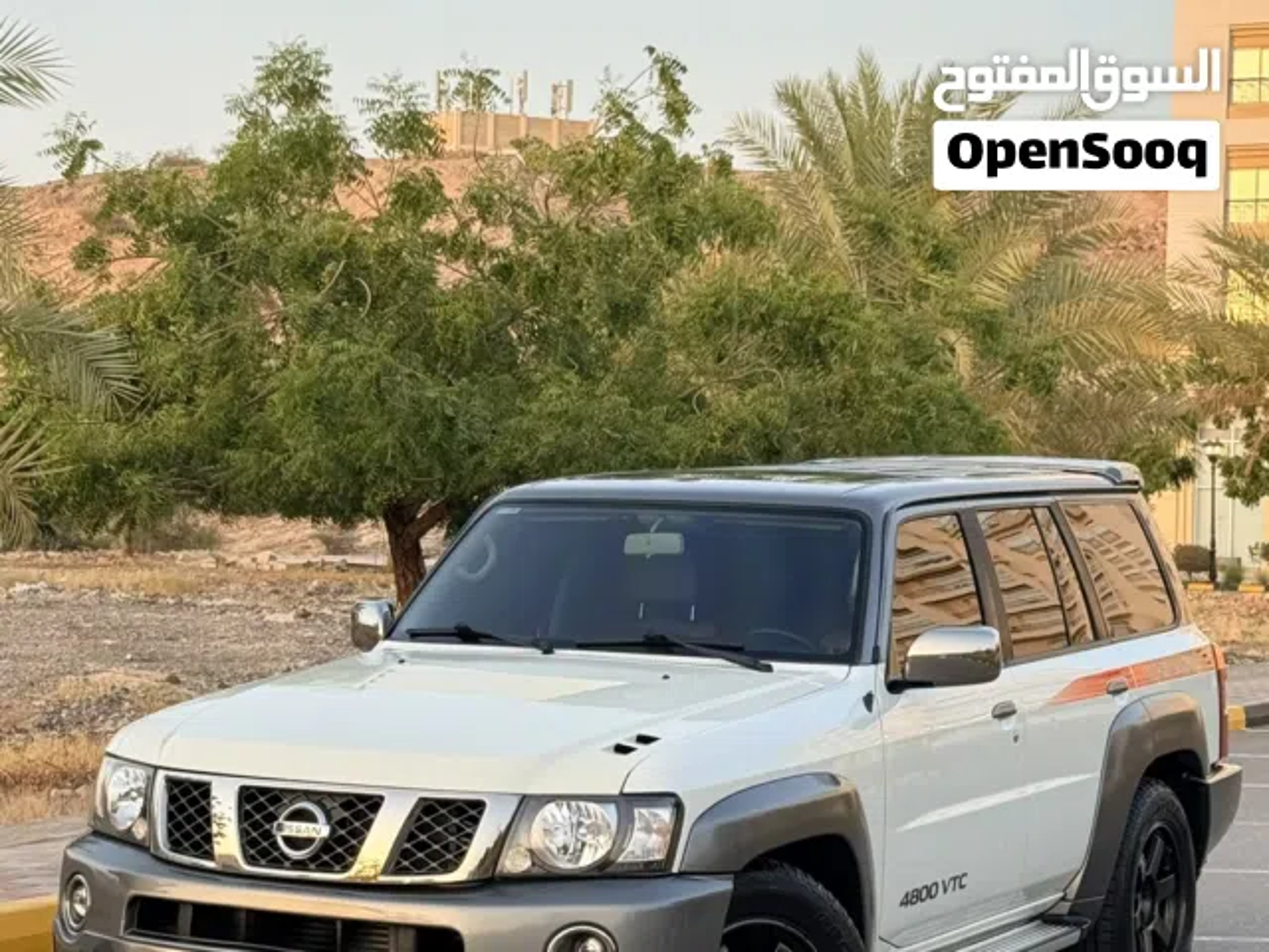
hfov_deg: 50.1
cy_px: 476
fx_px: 1356
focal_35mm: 37
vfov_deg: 38.7
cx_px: 634
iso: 100
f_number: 1.78
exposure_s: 1/287
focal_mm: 6.76
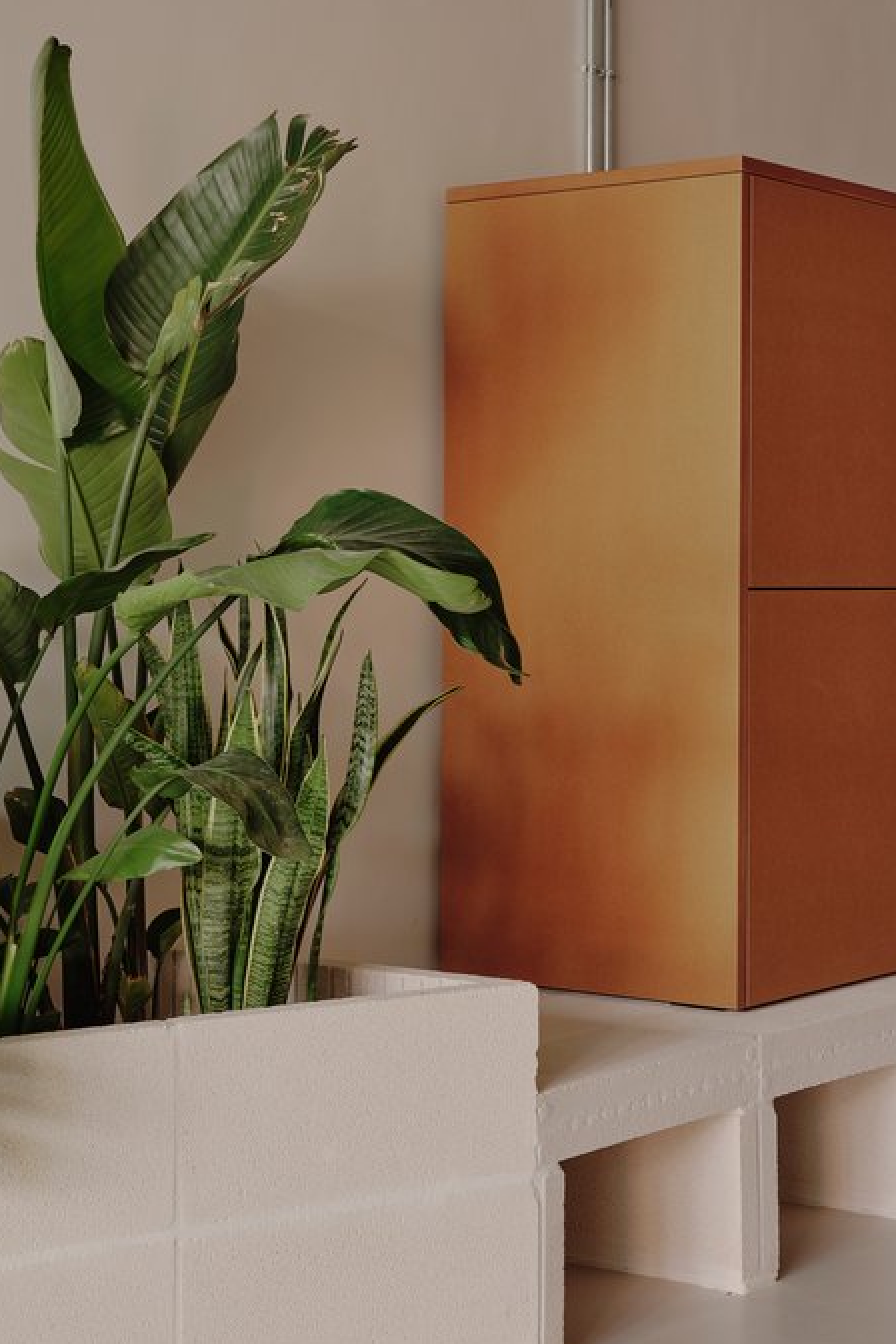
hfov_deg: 20.4
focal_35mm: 66
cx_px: 724
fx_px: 2464
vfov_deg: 30.2
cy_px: 417
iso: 100
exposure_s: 1/2.5
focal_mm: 50
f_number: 9
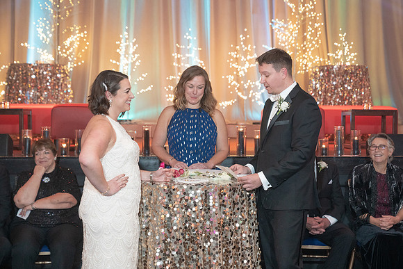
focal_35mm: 72
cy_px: 137
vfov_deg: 18.8
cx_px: 206
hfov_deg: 27.9
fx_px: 811
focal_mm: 70
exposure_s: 1/125
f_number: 4
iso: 4000
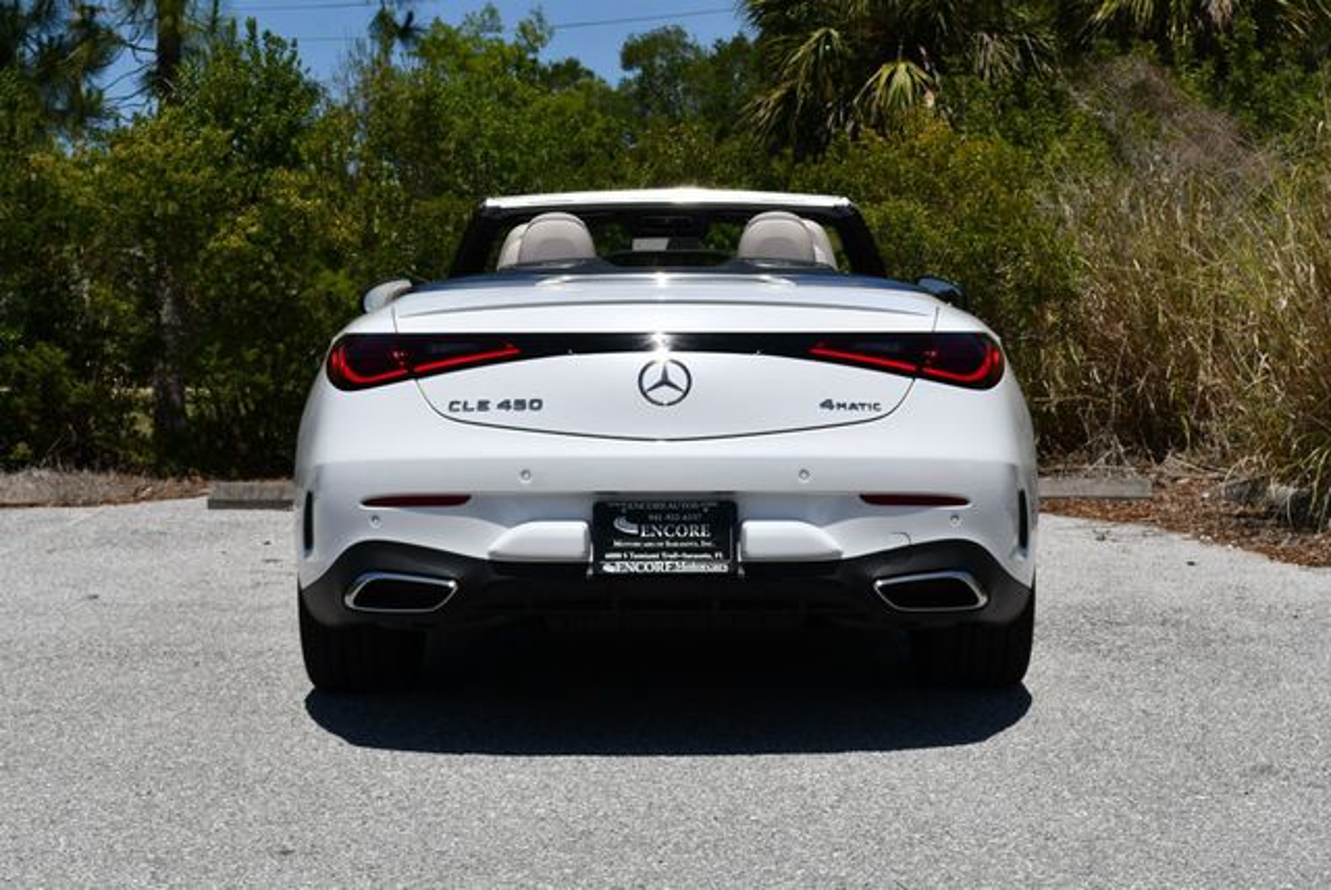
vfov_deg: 21.3
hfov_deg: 31.4
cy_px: 445
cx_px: 666
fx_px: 2368
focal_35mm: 64
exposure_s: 1/400
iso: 100
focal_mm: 32
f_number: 10
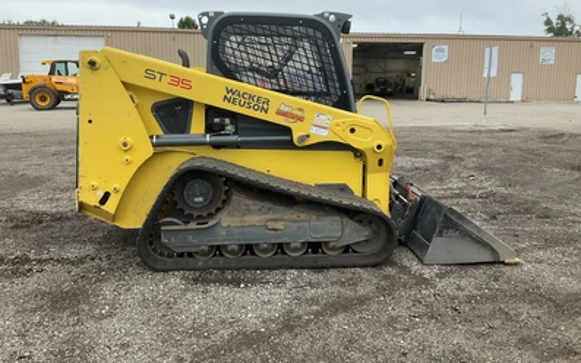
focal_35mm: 31
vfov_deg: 40.5
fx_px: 491
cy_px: 151
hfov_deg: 61.2
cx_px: 290
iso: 40
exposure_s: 1/122
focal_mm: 3
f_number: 1.8
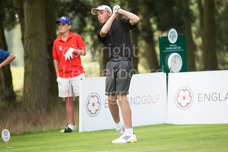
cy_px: 76
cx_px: 114
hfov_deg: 6.9
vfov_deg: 4.6
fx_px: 1899
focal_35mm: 300
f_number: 5
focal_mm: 300
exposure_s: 1/1250
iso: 400
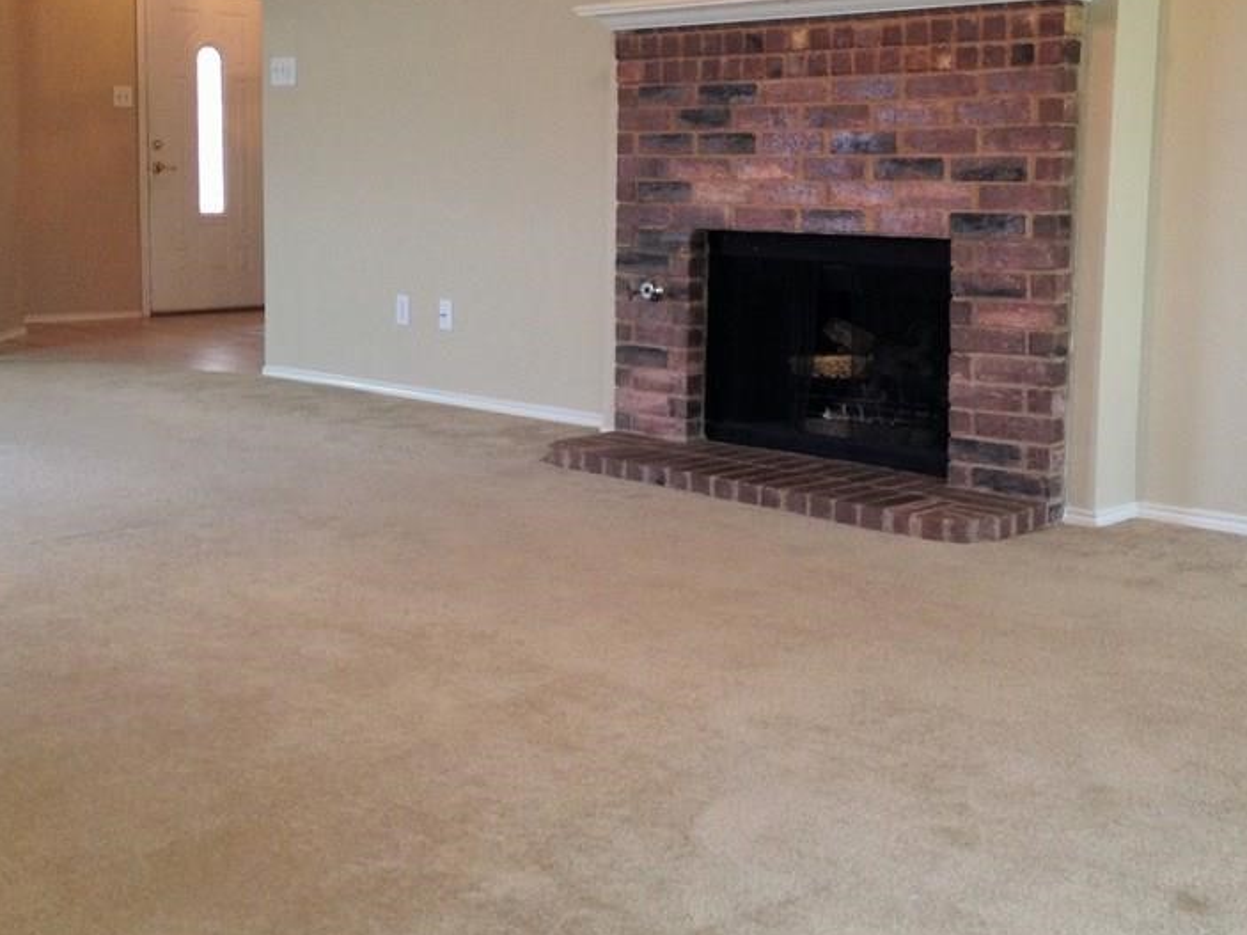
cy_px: 346
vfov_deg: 28.4
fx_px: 1837
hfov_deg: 37.5
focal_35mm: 51
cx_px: 639
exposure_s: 1/20
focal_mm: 4.28
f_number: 2.4
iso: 100
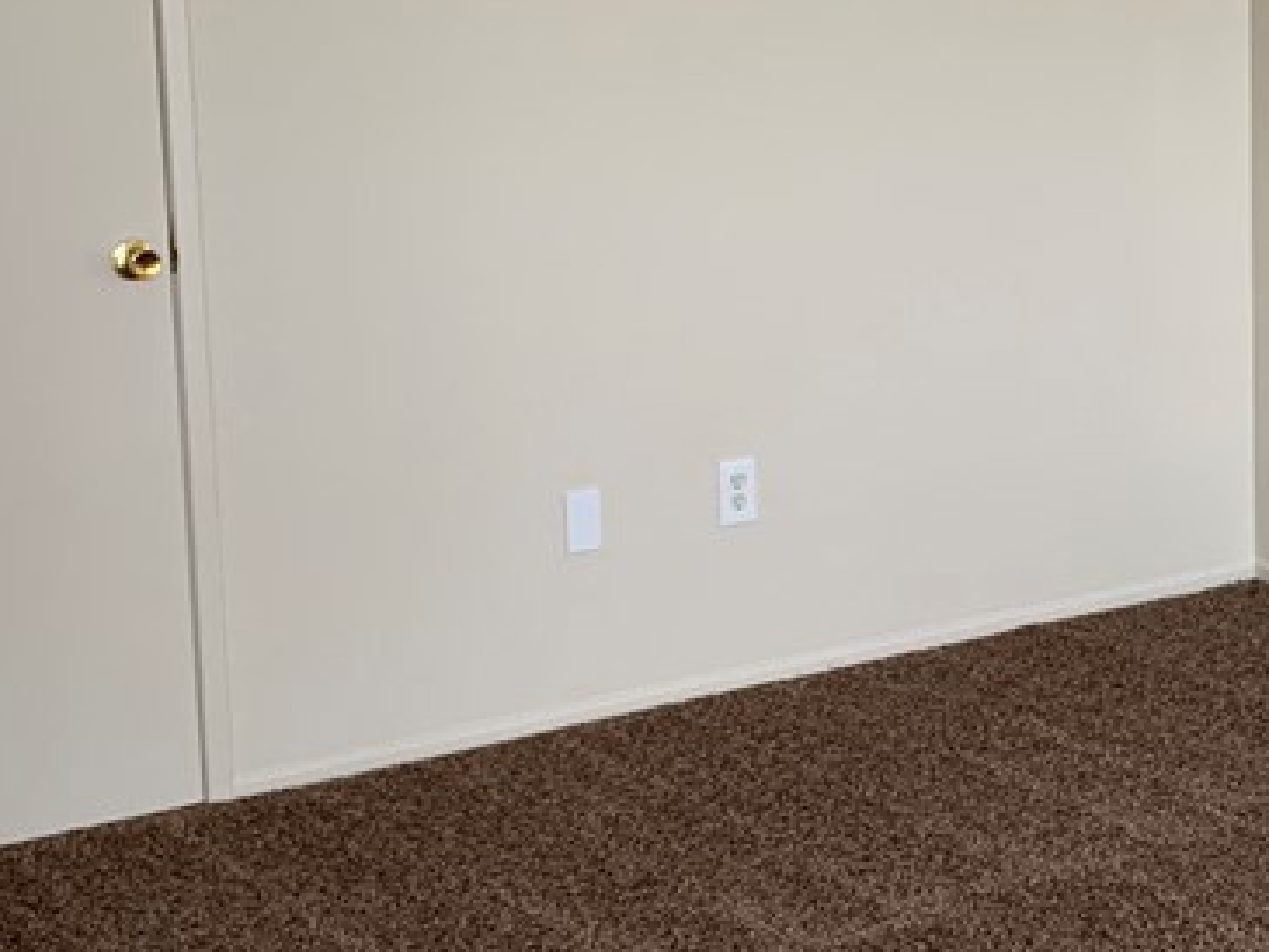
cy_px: 295
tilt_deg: -9.1
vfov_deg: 20.1
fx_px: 2677
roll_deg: +0.5
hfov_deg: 25.7
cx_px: 1182
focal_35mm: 73
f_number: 1.8
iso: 100
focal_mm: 4.25
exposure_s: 1/88
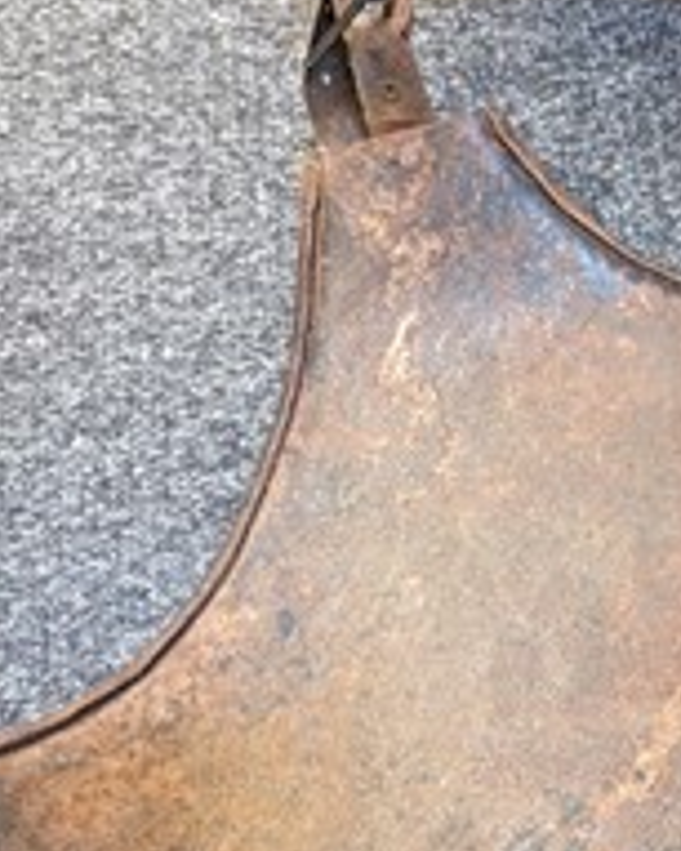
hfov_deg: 29.7
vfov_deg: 37.8
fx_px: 1234
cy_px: 535
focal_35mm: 49
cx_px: 594
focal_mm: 6.81
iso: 3128
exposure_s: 1/100
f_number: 1.85
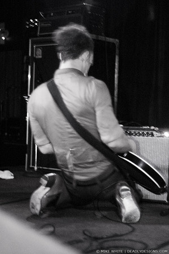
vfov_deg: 27.0
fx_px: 529
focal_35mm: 75
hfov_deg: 18.1
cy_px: 127
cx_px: 84
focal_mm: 50
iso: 1600
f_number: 1.8
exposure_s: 1/10
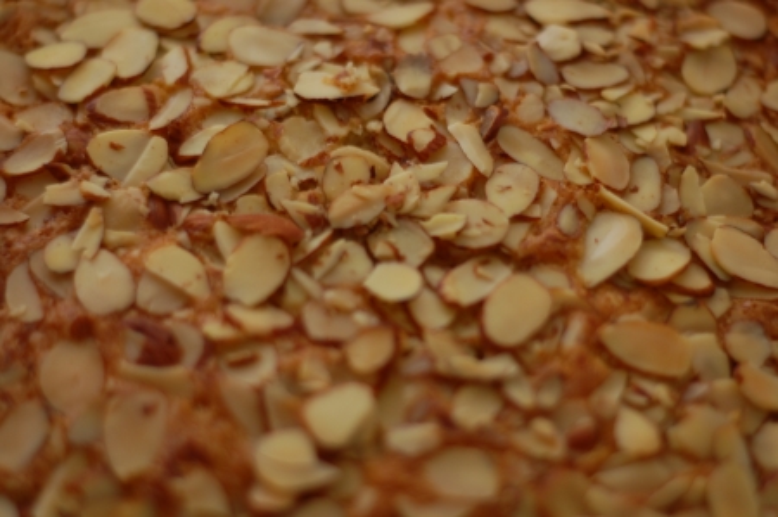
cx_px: 389
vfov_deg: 18.1
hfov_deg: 27.0
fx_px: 1619
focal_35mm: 75
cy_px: 258
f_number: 2
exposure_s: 1/15
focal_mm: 50
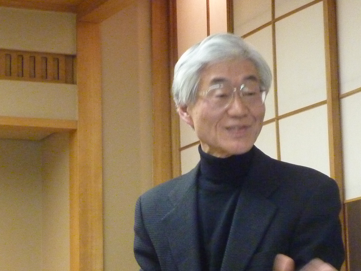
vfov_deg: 10.6
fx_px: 1460
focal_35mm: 140
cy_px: 136
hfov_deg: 14.1
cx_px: 180
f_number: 4.2
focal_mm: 12.8
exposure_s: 1/15
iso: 800
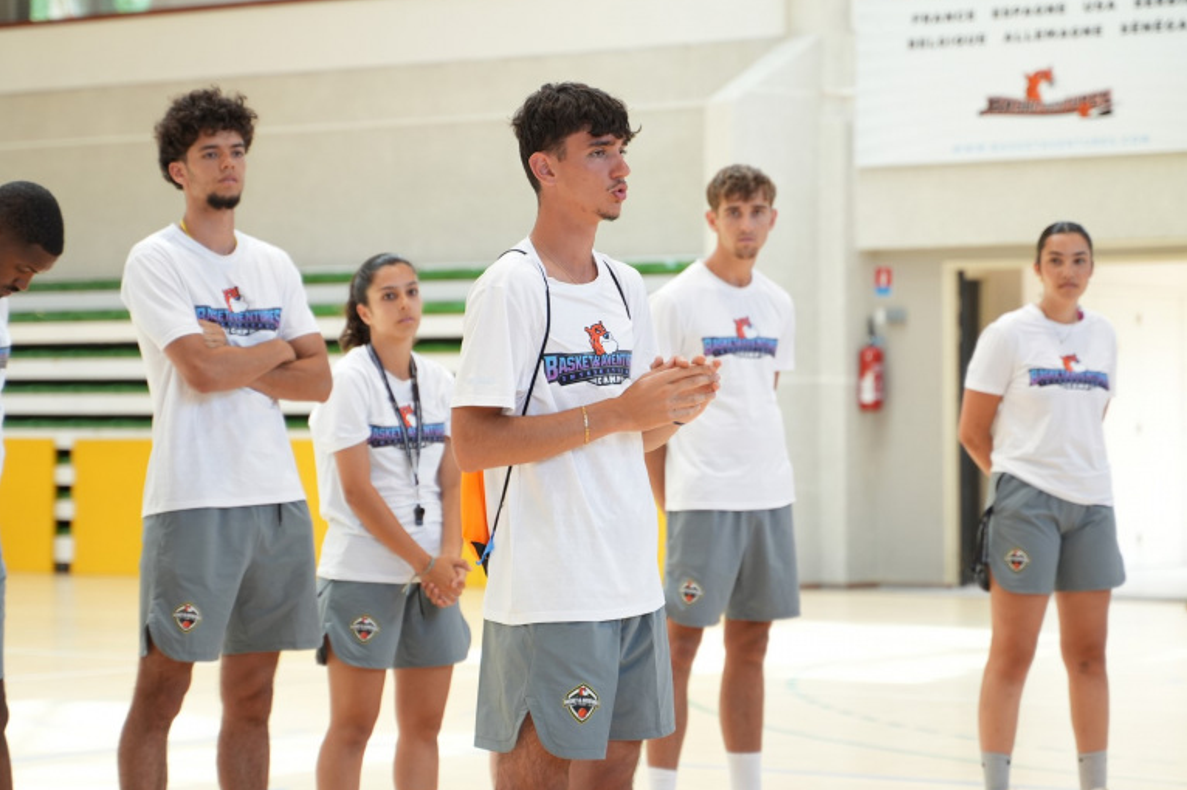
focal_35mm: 118
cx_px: 595
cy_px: 390
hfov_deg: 17.4
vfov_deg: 11.7
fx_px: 3873
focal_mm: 75
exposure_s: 1/200
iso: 500
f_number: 2.8
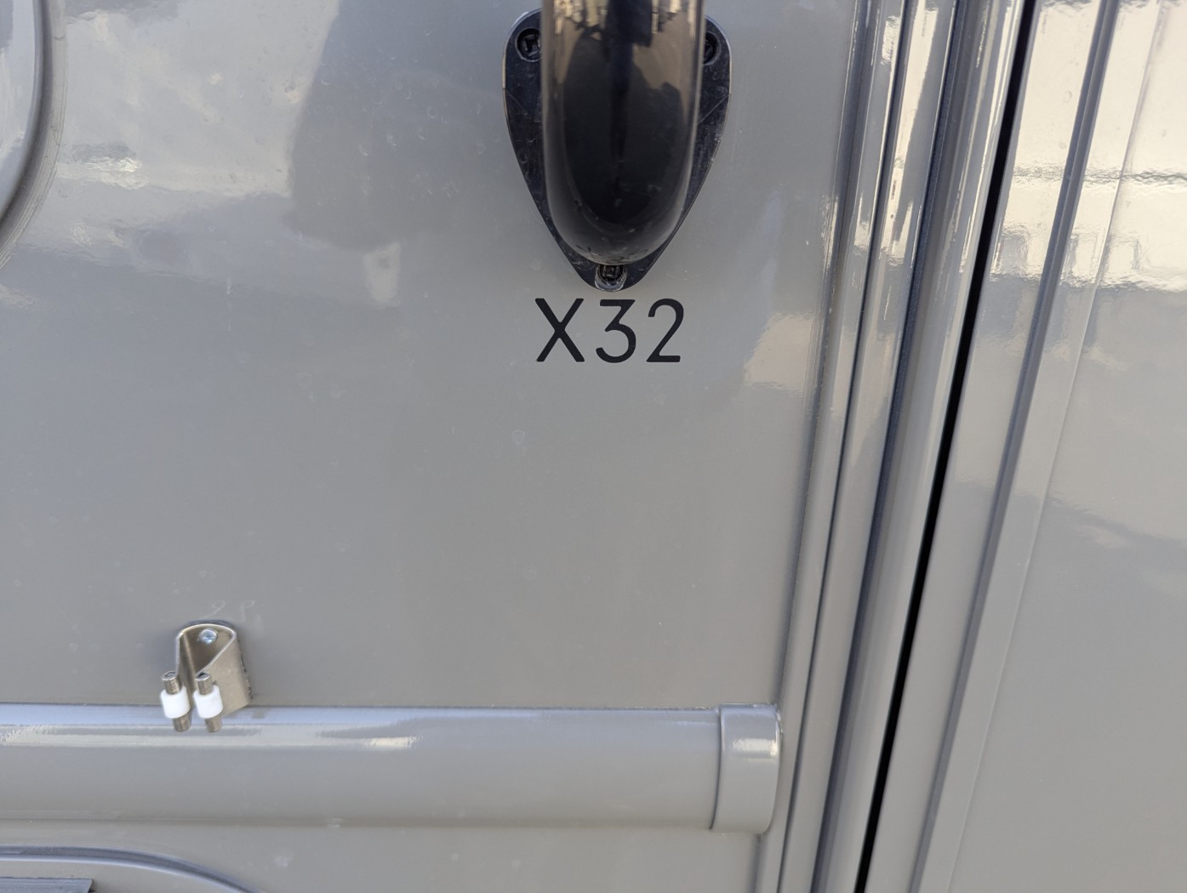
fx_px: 824
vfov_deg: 56.9
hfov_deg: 71.5
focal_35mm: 24
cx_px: 594
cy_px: 446
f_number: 1.85
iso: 86
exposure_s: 1/236
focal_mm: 6.81
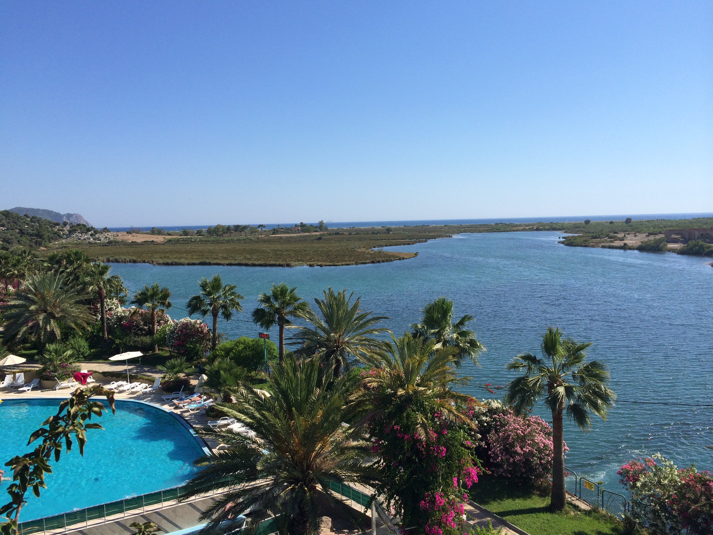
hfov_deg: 60.0
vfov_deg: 46.8
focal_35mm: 30
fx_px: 618
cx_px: 356
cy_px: 268
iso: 40
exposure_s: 1/2564
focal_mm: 4.12
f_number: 2.2
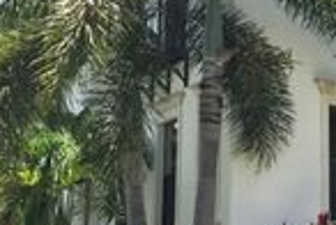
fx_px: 963
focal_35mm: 103
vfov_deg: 13.4
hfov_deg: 18.3
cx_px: 451
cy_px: 102
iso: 32
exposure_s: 1/1319
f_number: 2.2
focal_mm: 4.15
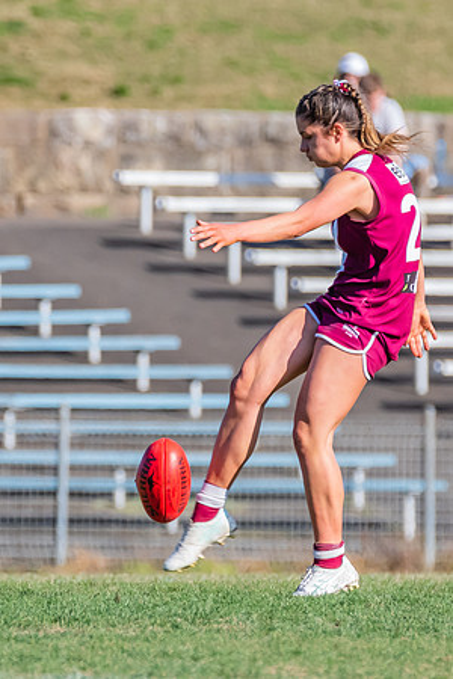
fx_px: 22545
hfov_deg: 1.2
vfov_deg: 1.7
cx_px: 184
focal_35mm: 1195
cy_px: 256
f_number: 9
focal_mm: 460
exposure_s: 1/1600
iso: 800
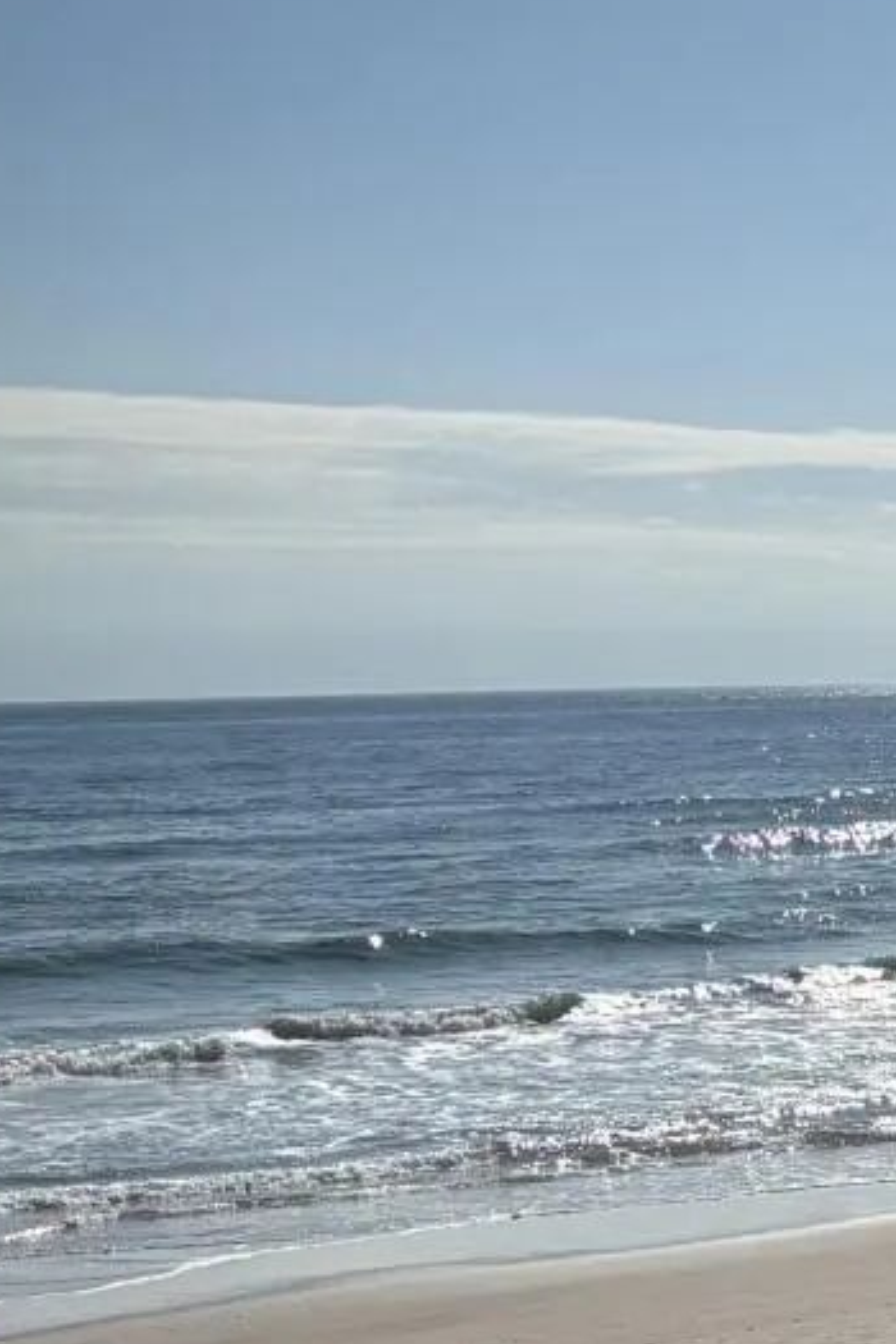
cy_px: 1577
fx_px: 3845
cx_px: 1597
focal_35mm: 103
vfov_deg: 18.8
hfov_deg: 12.2
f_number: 1.6
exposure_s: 1/12195
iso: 50
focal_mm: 5.96
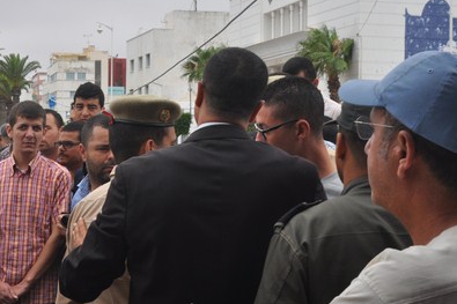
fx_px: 863
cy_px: 155
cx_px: 120
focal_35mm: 68
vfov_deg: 20.0
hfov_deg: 29.3
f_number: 7.1
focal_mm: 28
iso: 200
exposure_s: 1/200
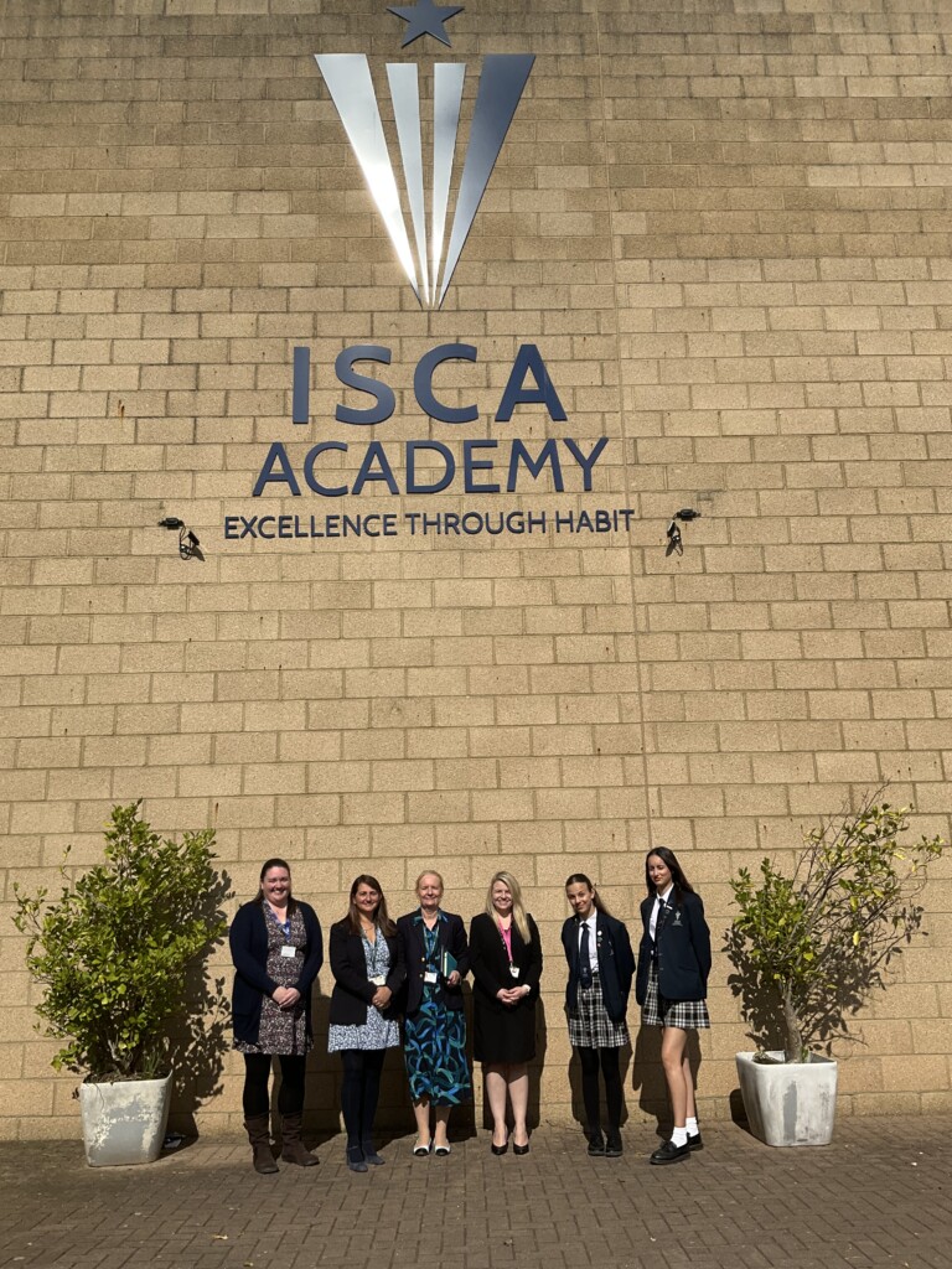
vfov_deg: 61.7
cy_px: 634
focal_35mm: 29
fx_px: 1063
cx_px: 476
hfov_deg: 48.2
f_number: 1.8
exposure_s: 1/4405
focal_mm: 3
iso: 25
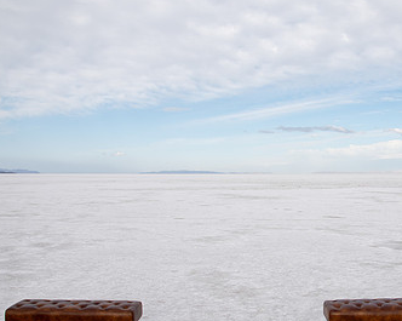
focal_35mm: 41
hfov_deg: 43.7
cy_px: 172
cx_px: 289
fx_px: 487
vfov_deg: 36.4
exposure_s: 1/400
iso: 200
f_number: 8
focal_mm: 24
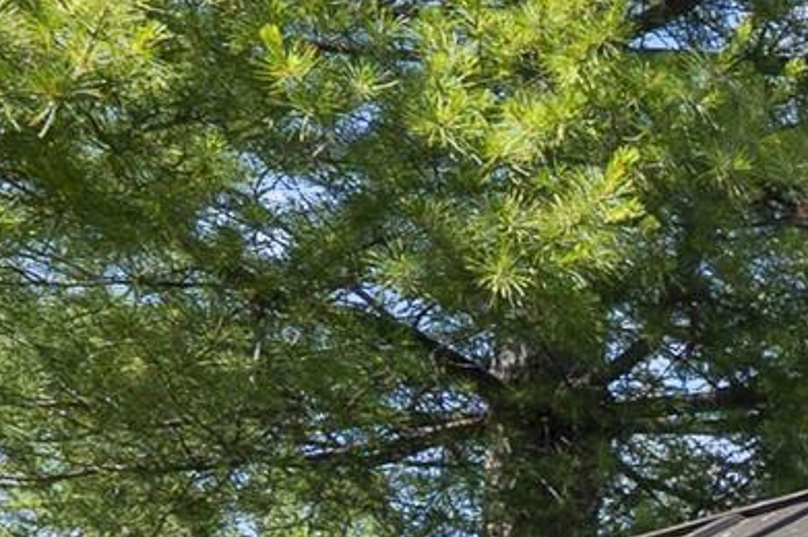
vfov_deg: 12.9
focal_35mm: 96
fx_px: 2153
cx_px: 1397
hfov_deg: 17.7
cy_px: 955
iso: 125
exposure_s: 1/40
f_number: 7.1
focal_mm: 10
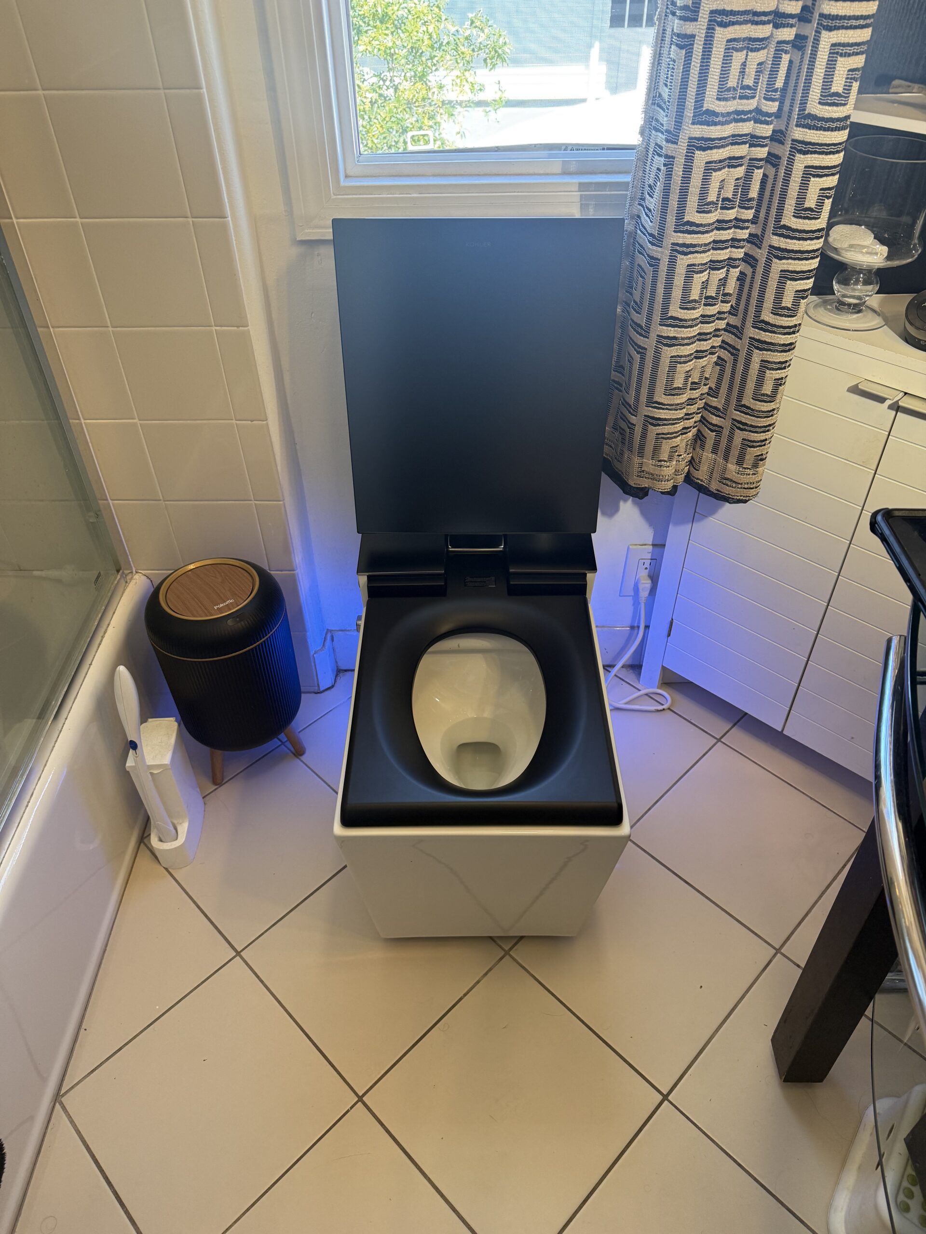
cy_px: 617
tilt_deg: -41.1
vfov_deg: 71.6
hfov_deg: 56.8
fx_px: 856
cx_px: 463
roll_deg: +0.1
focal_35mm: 24
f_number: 1.78
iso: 200
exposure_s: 1/120
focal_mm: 6.76
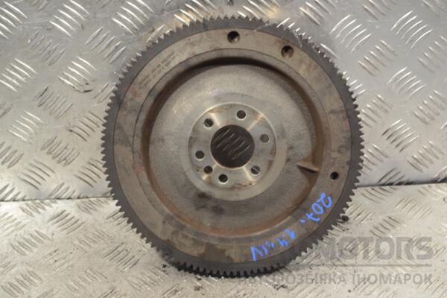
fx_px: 894
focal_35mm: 72
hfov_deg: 28.1
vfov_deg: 18.9
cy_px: 149
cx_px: 224
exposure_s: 1/30
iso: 360
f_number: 5.3
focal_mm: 48
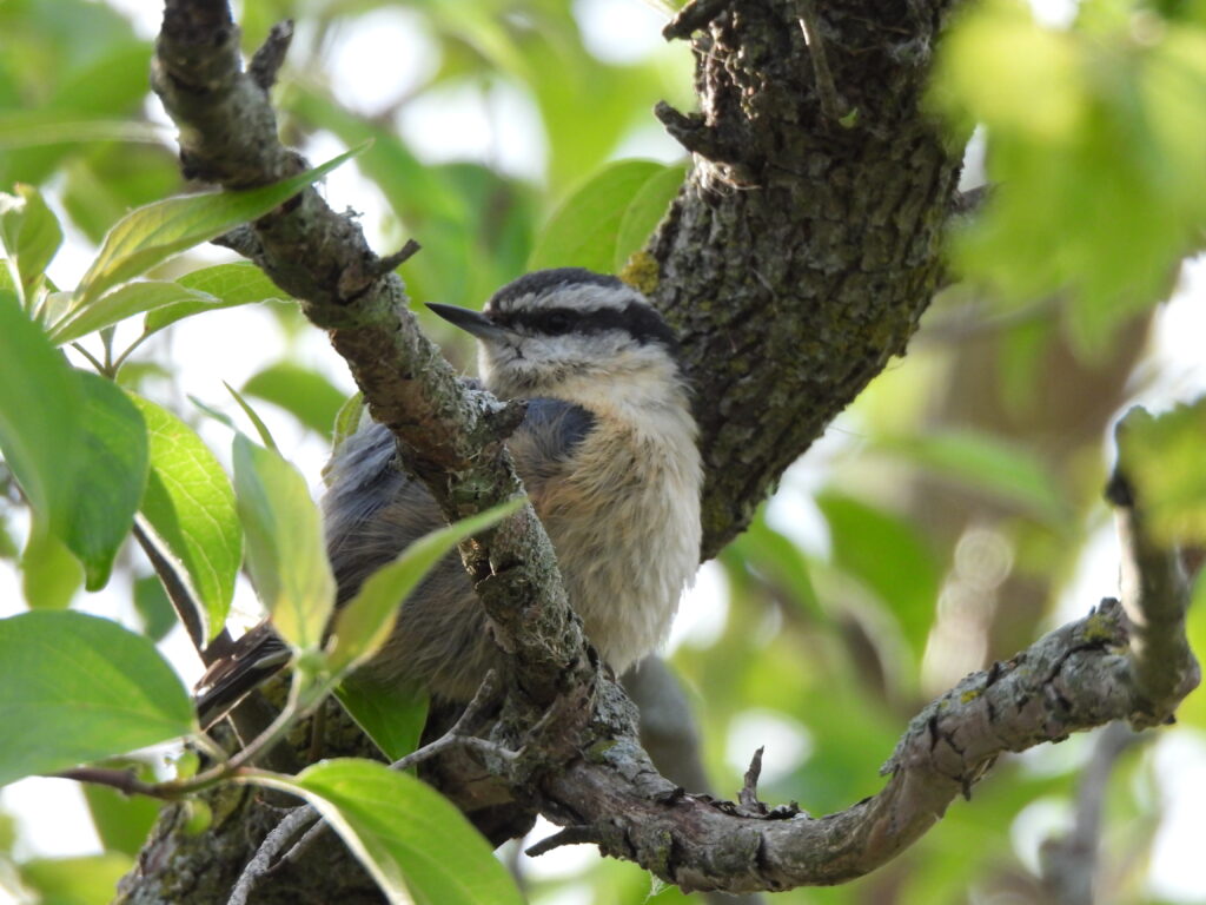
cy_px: 452
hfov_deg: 2.5
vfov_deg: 1.9
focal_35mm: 800
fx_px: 27872
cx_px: 603
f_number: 5.6
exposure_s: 1/160
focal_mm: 143
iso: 400
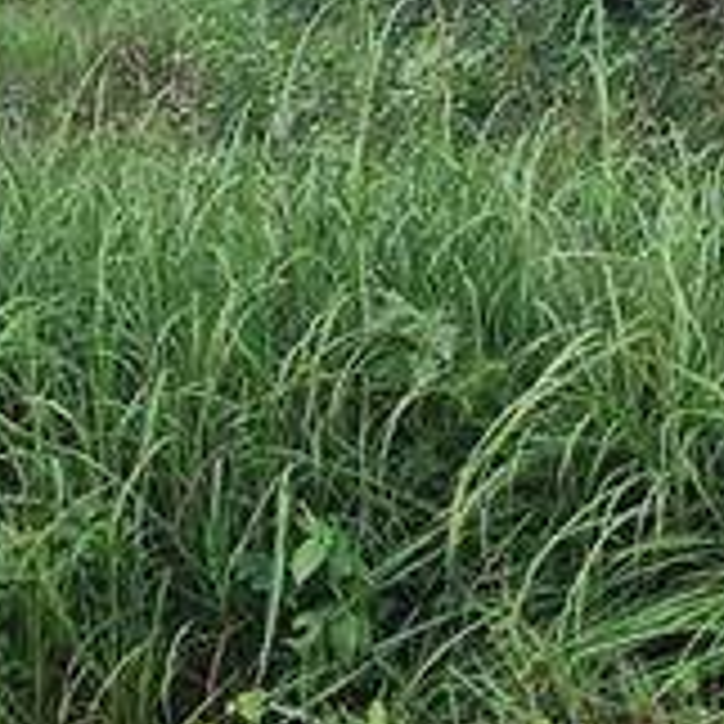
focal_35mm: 97
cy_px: -315
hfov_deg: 16.6
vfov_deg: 16.5
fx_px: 2295
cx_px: 1012
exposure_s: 1/120
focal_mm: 5.54
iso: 400
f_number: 1.8
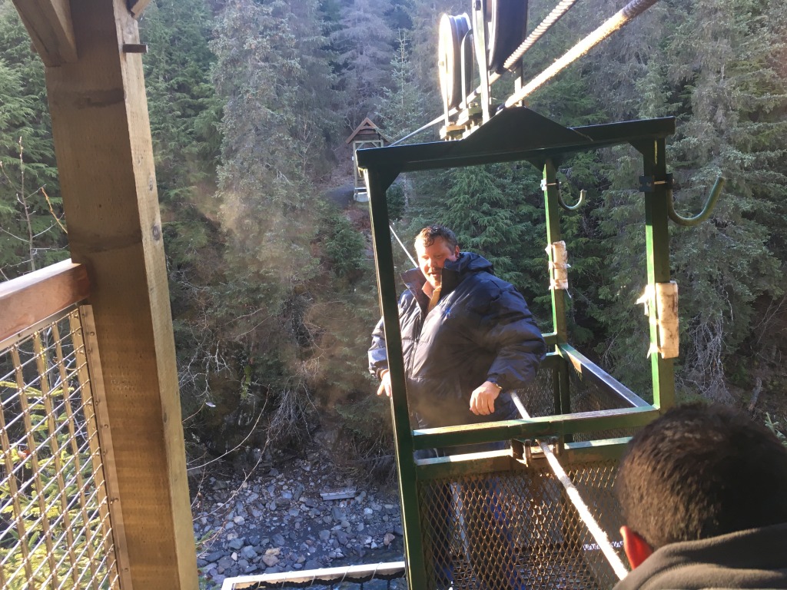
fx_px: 659
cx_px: 394
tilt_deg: -11.6
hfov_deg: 61.7
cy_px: 295
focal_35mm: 29
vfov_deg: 48.2
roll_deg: +3.9
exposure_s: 1/30
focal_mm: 4.15
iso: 50
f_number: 2.2
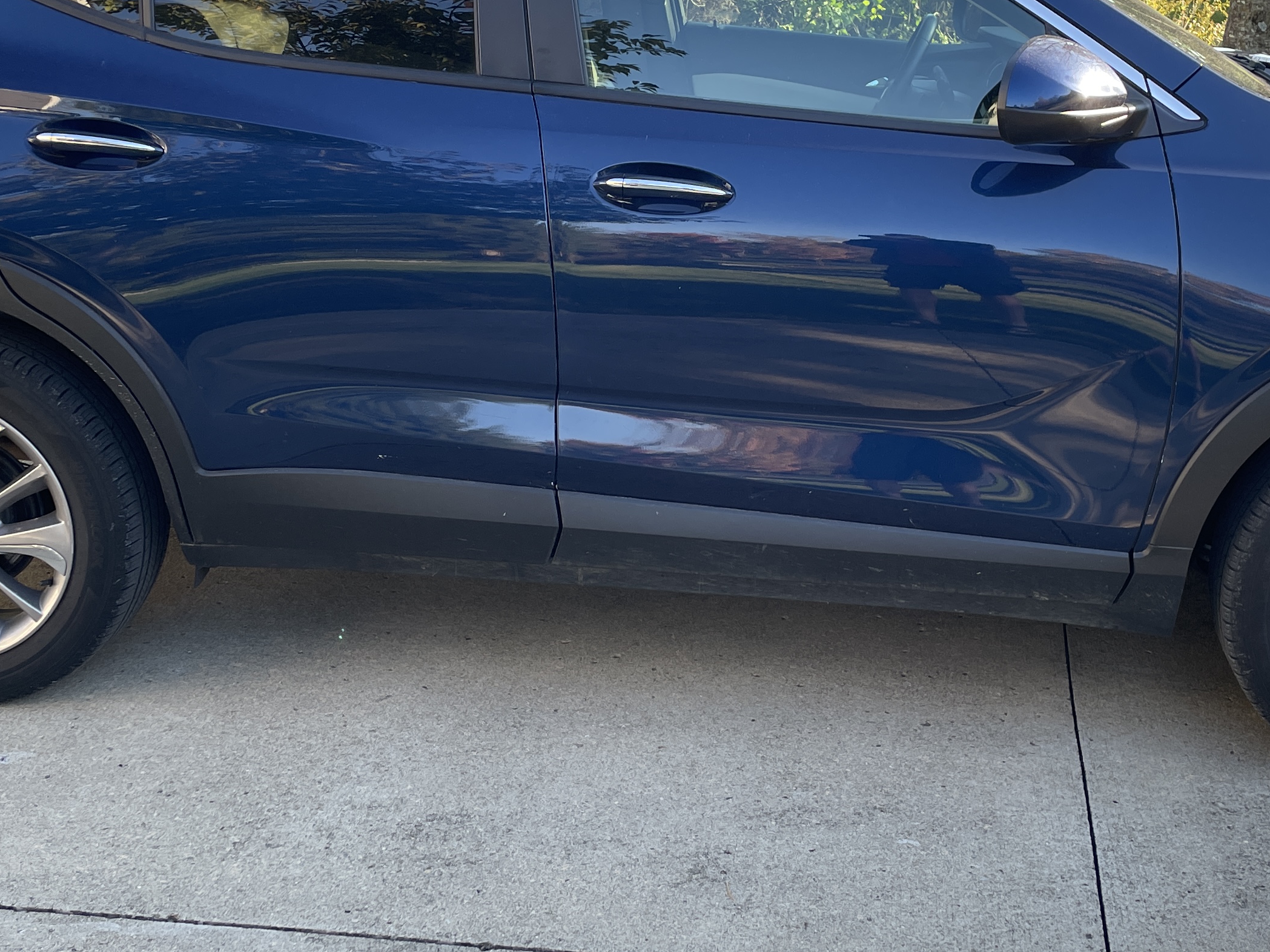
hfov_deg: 38.1
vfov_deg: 29.0
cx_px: 715
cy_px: 372
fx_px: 1834
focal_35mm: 50
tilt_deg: -16.0
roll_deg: +4.7
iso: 32
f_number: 1.6
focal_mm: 4.2
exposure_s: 1/214
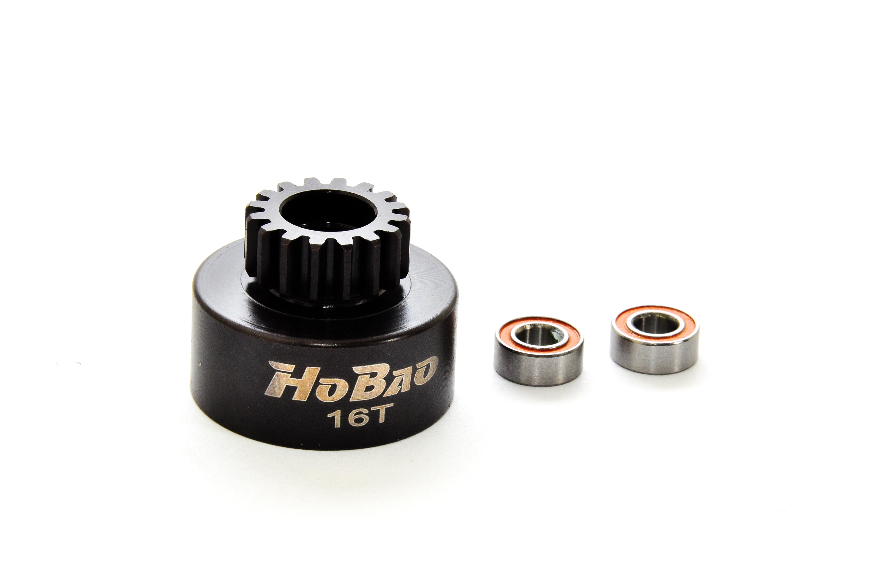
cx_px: 437
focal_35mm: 300
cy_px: 290
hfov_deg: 6.9
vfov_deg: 4.6
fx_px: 7274
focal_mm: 200
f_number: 22
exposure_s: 1/60
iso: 400
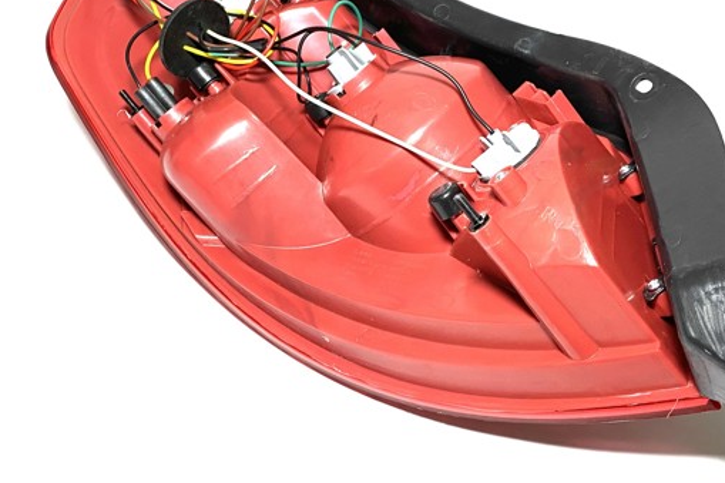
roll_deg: -0.4
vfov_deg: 38.4
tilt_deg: -42.5
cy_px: 160
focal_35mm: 34
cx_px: 424
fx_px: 684
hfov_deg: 55.5
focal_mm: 4.25
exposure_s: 1/50
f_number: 1.8
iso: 64
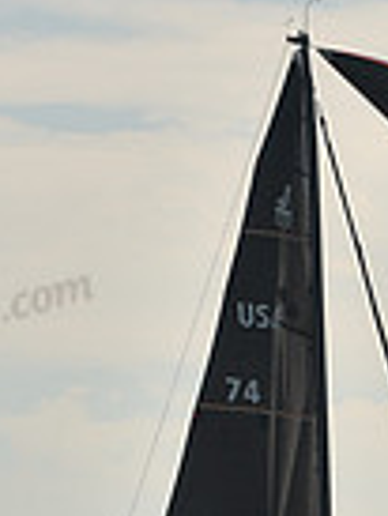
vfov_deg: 5.6
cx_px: 288
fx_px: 5223
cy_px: 486
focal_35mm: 350
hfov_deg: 4.3
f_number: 6.3
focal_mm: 86
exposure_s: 1/640
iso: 250
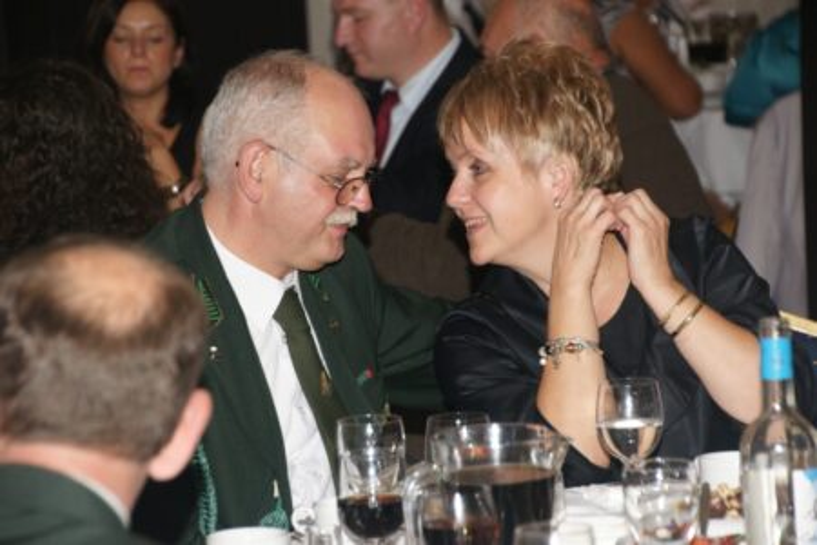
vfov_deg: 6.8
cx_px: 408
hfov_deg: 10.2
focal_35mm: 202
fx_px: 4595
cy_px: 272
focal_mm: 135
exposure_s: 1/125
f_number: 6.3
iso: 800
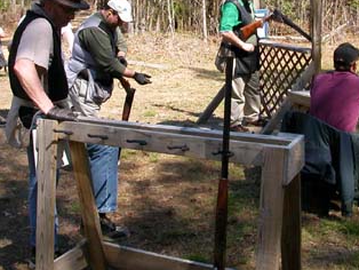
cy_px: 80
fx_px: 550
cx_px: 220
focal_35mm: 53
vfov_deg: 27.3
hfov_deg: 36.0
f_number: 4.5
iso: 100
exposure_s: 1/266
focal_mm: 5.6
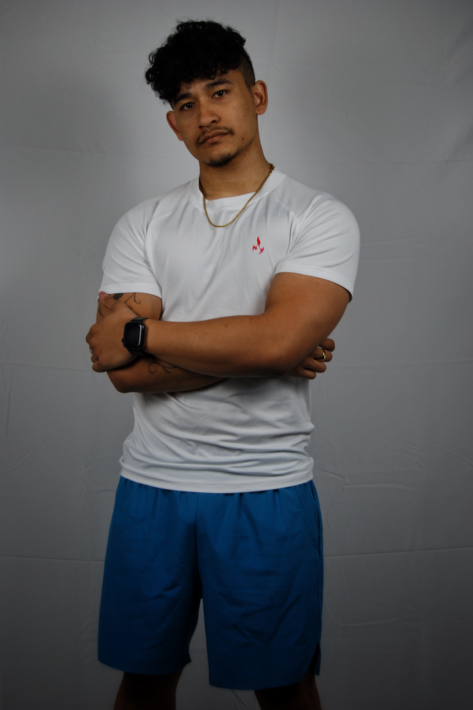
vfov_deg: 34.5
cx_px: 239
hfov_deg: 23.4
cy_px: 353
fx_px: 1143
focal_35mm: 58
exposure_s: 1/20
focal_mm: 38
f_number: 5
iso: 100
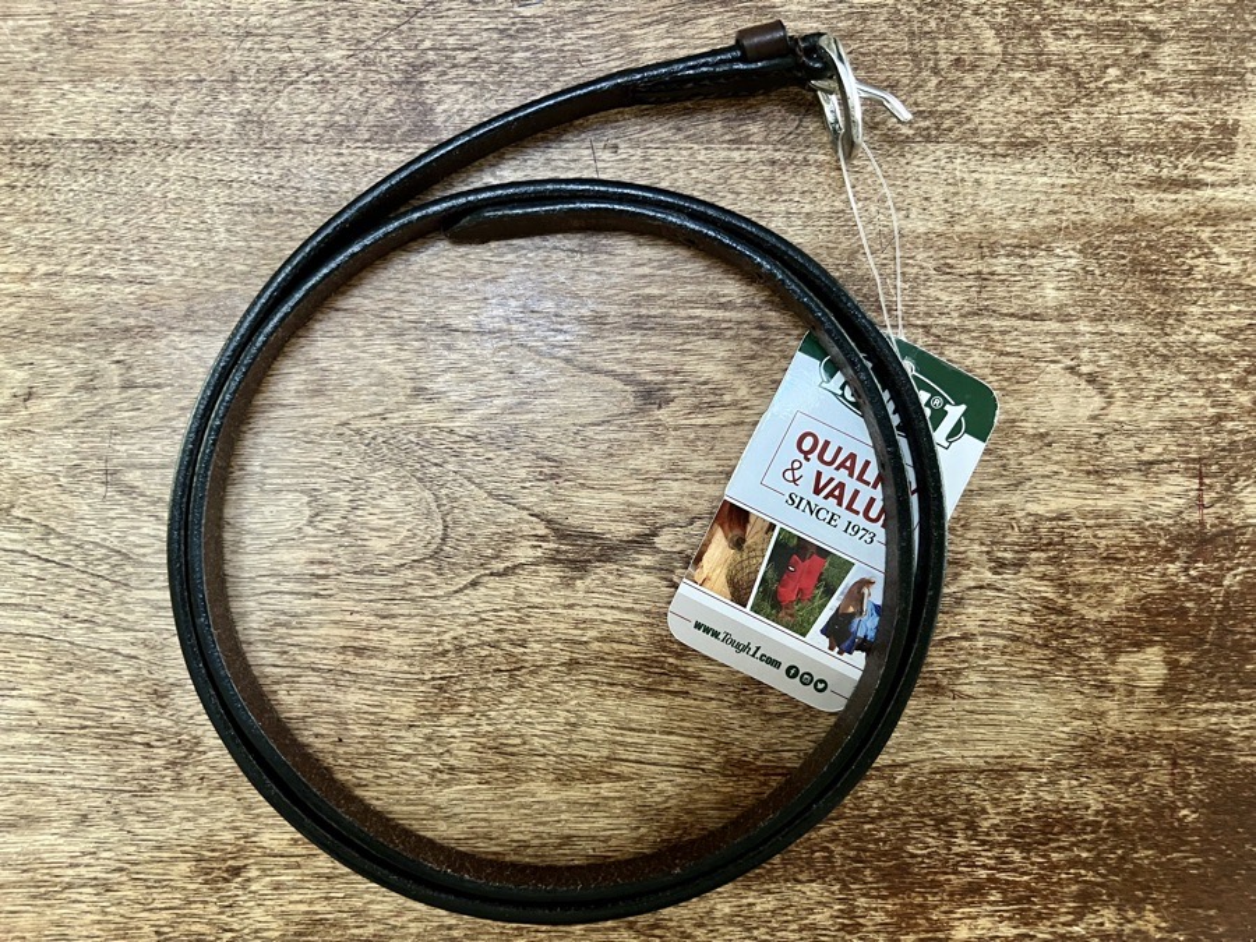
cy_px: 471
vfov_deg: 53.1
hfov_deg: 67.3
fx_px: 943
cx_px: 628
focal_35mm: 26
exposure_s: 1/40
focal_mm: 5.7
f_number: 1.5
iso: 500
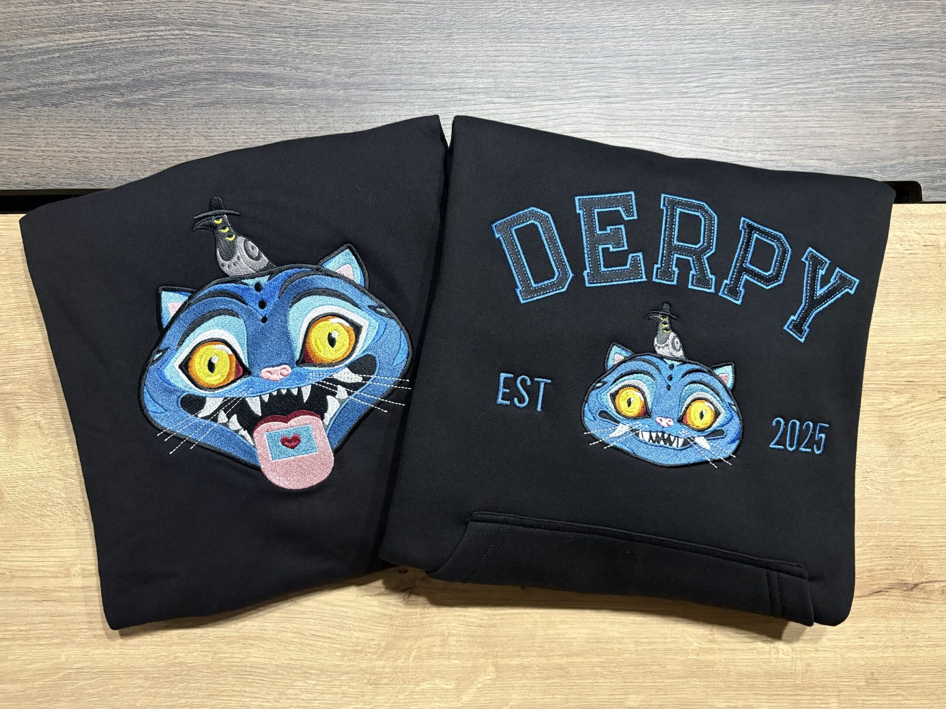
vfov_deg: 53.1
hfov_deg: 67.3
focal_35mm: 26
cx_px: 473
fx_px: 711
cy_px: 354
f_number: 1.6
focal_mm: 5.96
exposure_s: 1/47
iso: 500
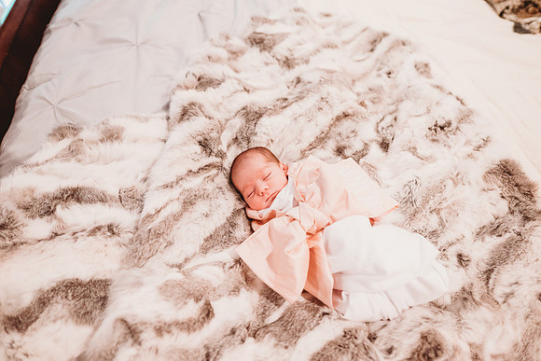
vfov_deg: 53.2
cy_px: 180
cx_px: 270
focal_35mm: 24
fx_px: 361
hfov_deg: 73.7
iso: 2000
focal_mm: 24
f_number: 2.5
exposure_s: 1/160
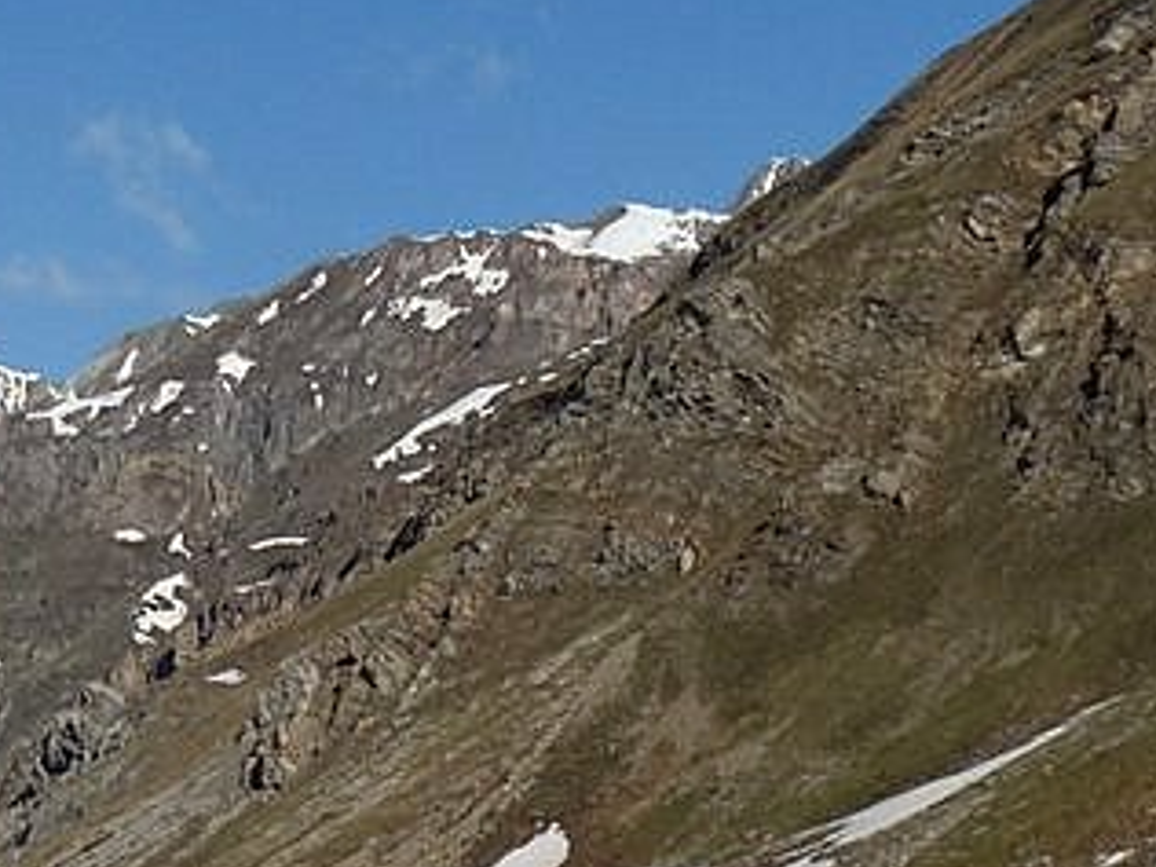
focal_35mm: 136
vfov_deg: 10.9
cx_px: 183
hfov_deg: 14.4
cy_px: 600
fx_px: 4542
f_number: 8
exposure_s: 1/500
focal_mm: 7.4
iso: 100
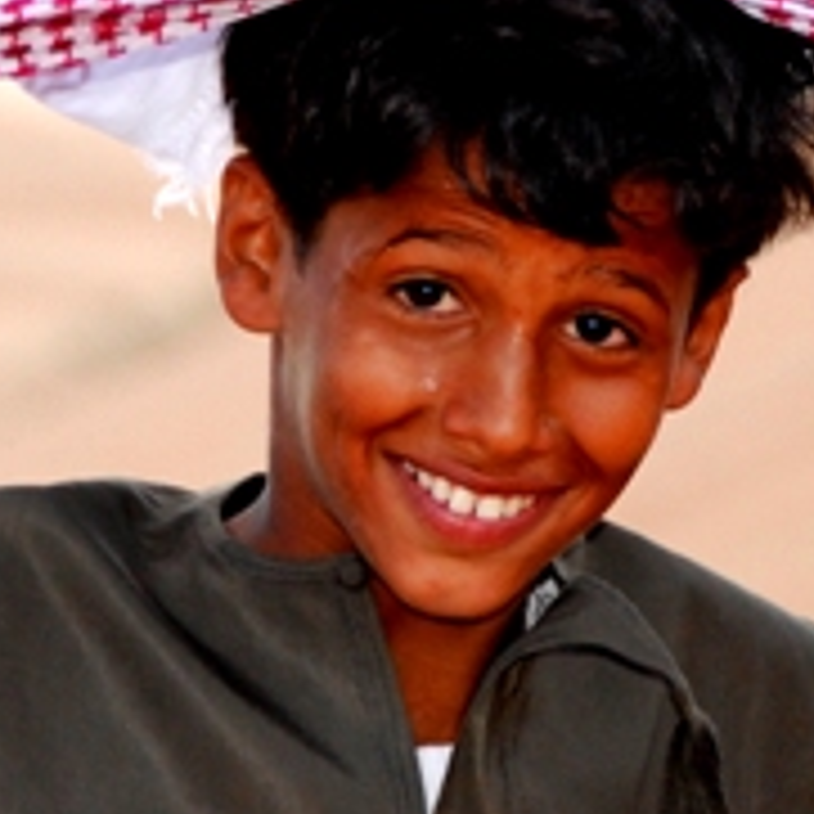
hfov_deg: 3.0
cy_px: 346
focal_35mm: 586
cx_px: 612
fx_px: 15590
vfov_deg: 3.0
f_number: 5.6
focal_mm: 130
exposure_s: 1/640
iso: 1000
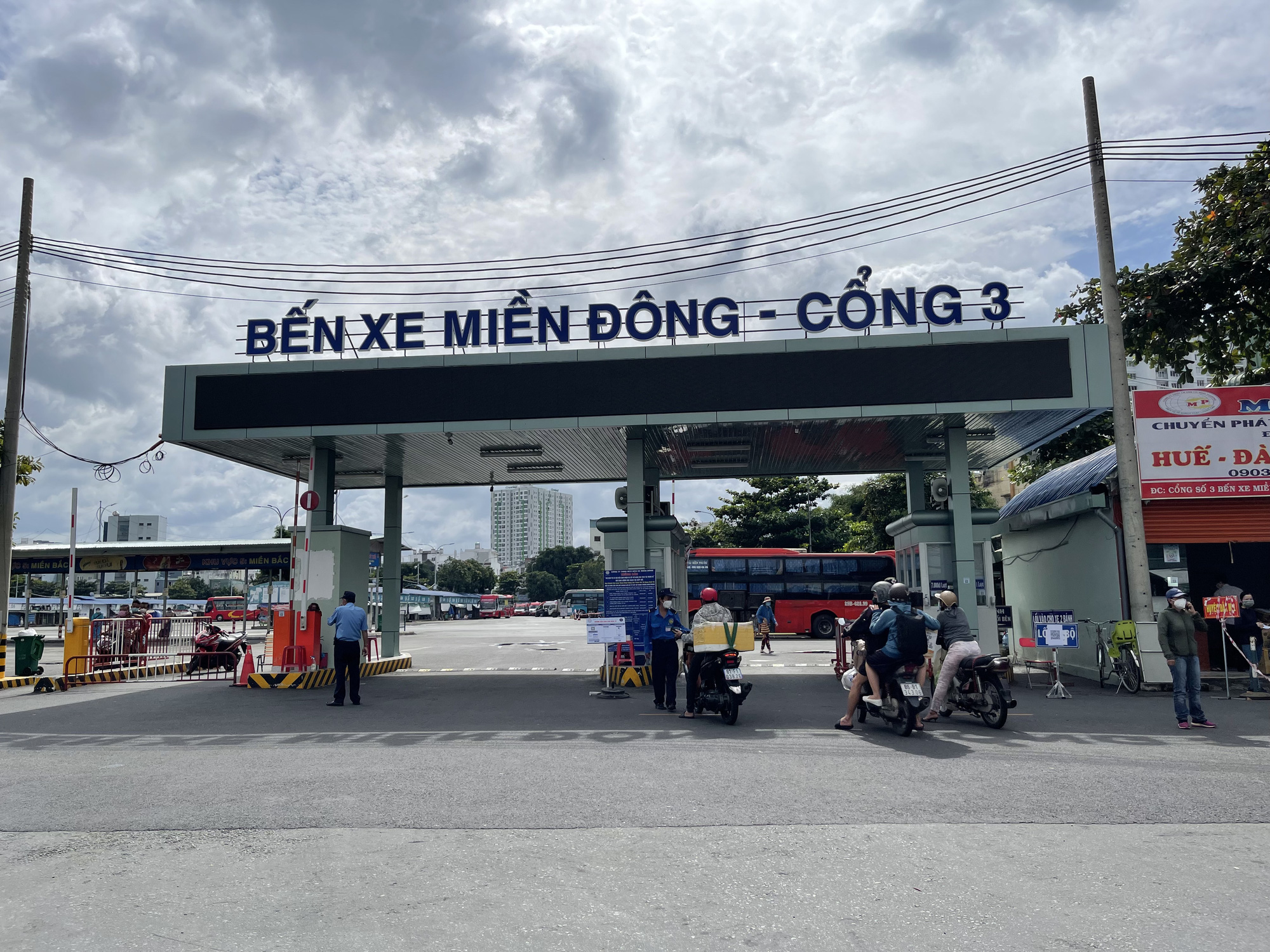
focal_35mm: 26
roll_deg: +0.7
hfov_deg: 67.3
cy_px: 476
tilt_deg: +7.1
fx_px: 954
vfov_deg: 53.1
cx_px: 635
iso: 32
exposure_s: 1/13514
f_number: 1.6
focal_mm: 5.1
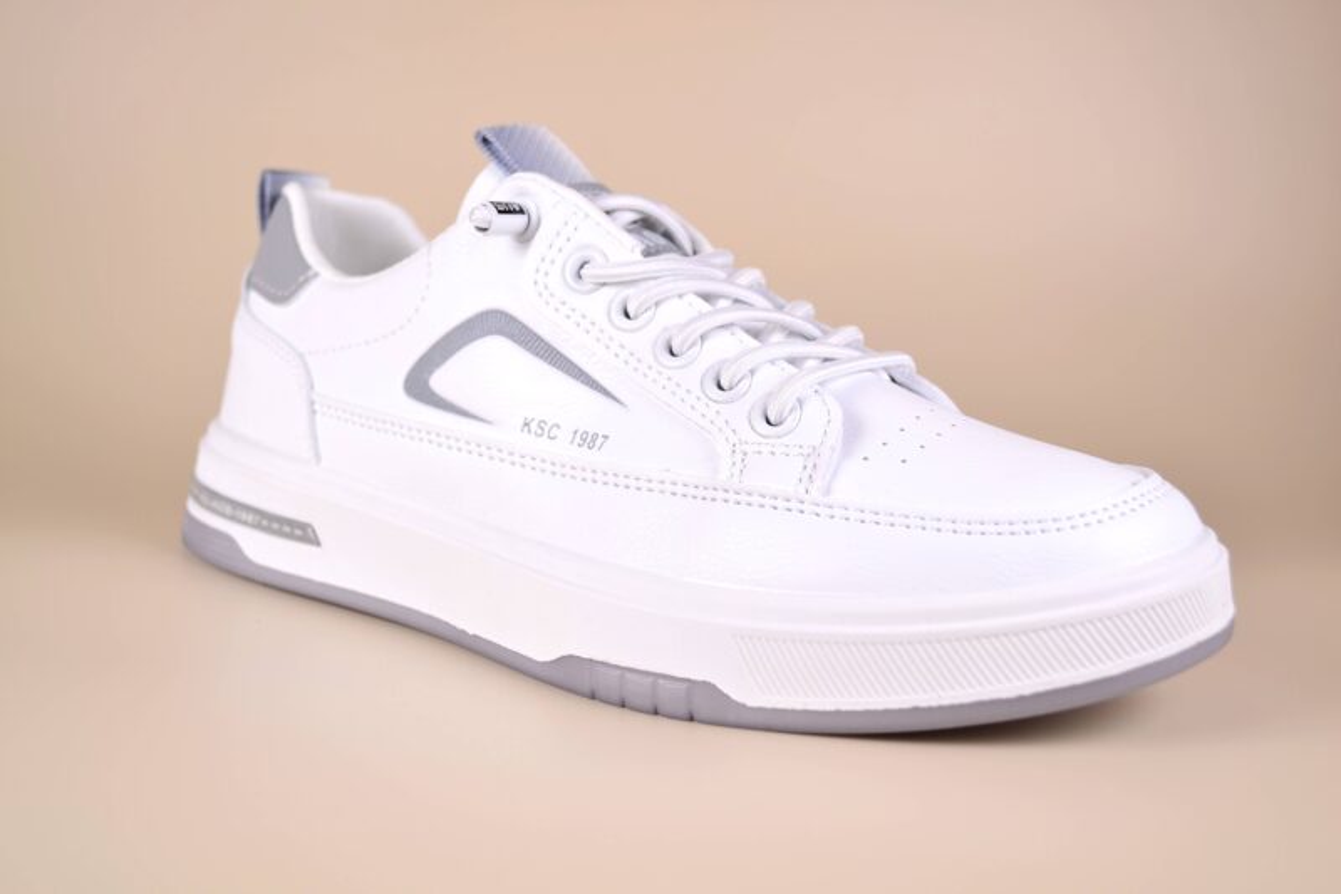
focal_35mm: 42
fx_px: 1564
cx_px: 670
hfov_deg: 46.4
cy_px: 447
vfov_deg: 31.9
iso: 100
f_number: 4.5
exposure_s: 1/80
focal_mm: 28
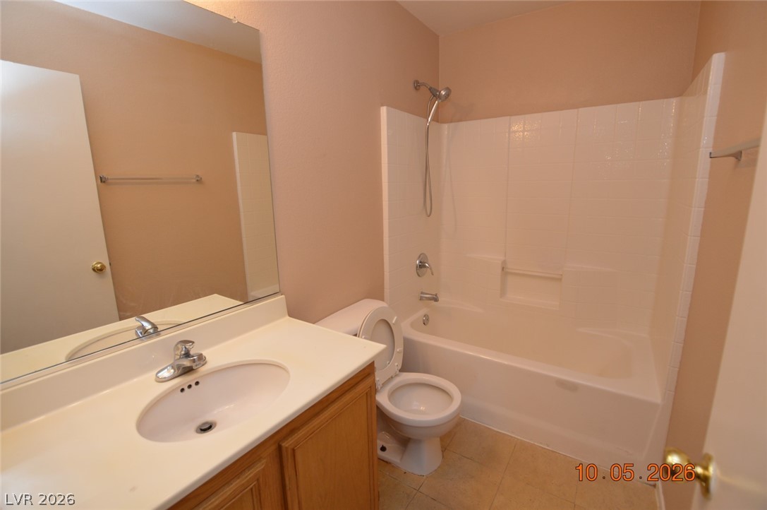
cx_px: 384
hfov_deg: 100.5
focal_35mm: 15
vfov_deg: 77.2
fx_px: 319
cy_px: 255
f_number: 4.5
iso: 400
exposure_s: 1/80
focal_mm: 10
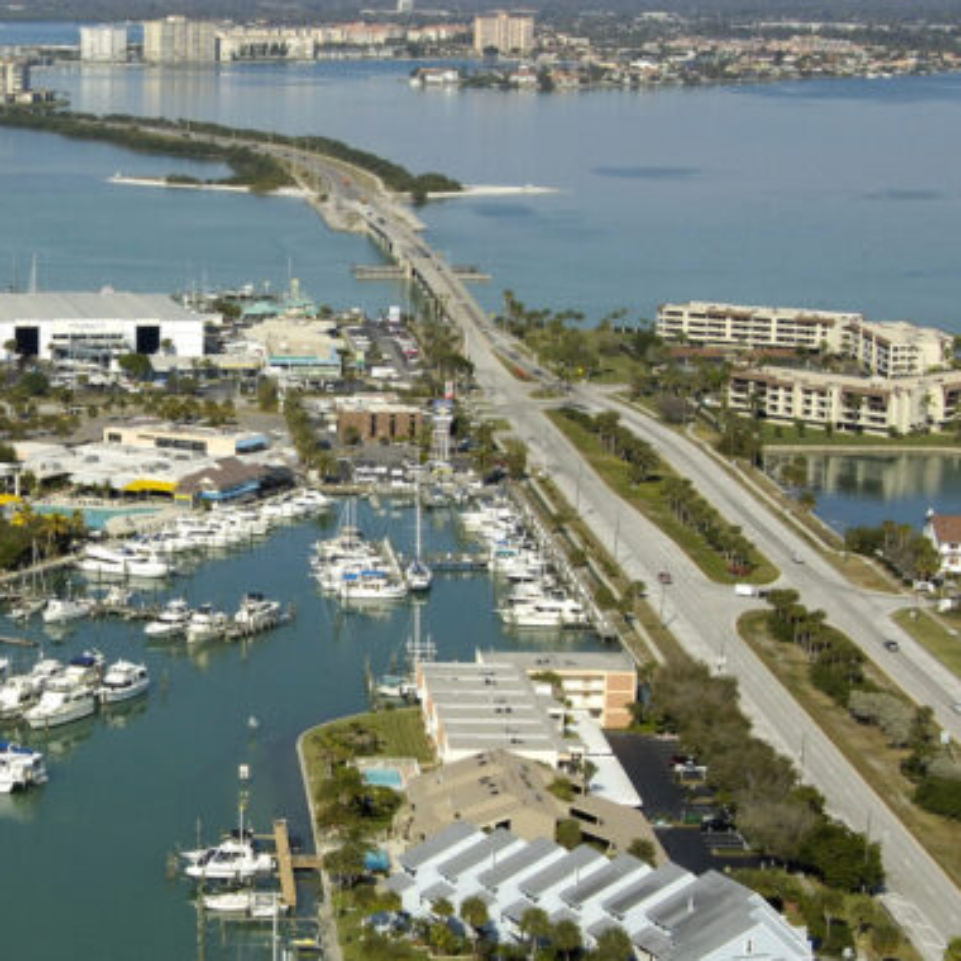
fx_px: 3235
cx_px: 43
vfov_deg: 16.9
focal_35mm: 103
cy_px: 551
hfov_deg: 16.6
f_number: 9.5
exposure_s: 1/1000
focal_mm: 34
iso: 400
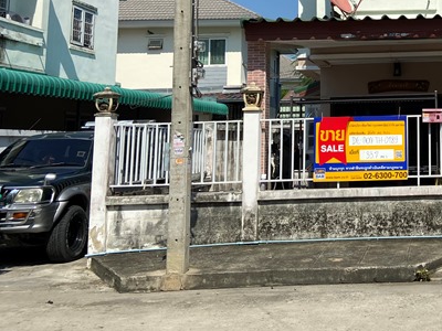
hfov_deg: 34.1
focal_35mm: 52
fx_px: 664
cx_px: 424
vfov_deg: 27.2
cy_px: 42
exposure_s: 1/4808
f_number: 1.8
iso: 32
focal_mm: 4.25
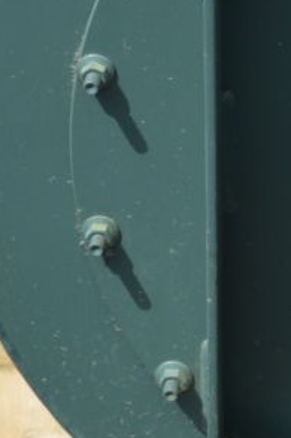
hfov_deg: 5.2
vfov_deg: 7.9
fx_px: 3180
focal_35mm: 262
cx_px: 403
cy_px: 114
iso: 100
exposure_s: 1/250
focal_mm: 34
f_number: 8
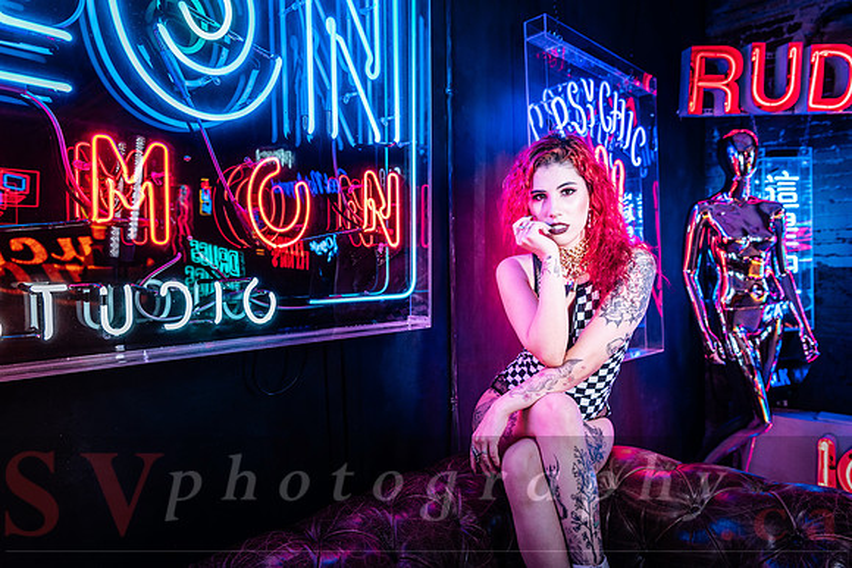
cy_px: 284
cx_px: 426
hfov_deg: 73.7
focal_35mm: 24
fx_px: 568
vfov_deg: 53.2
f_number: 4
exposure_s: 1/60
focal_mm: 24
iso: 250
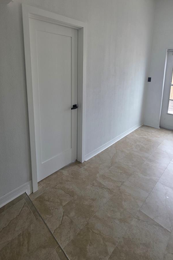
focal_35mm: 18
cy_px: 92
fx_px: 130
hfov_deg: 67.2
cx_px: 77
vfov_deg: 87.6
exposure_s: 1/120
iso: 64
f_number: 1.9
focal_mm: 2.2
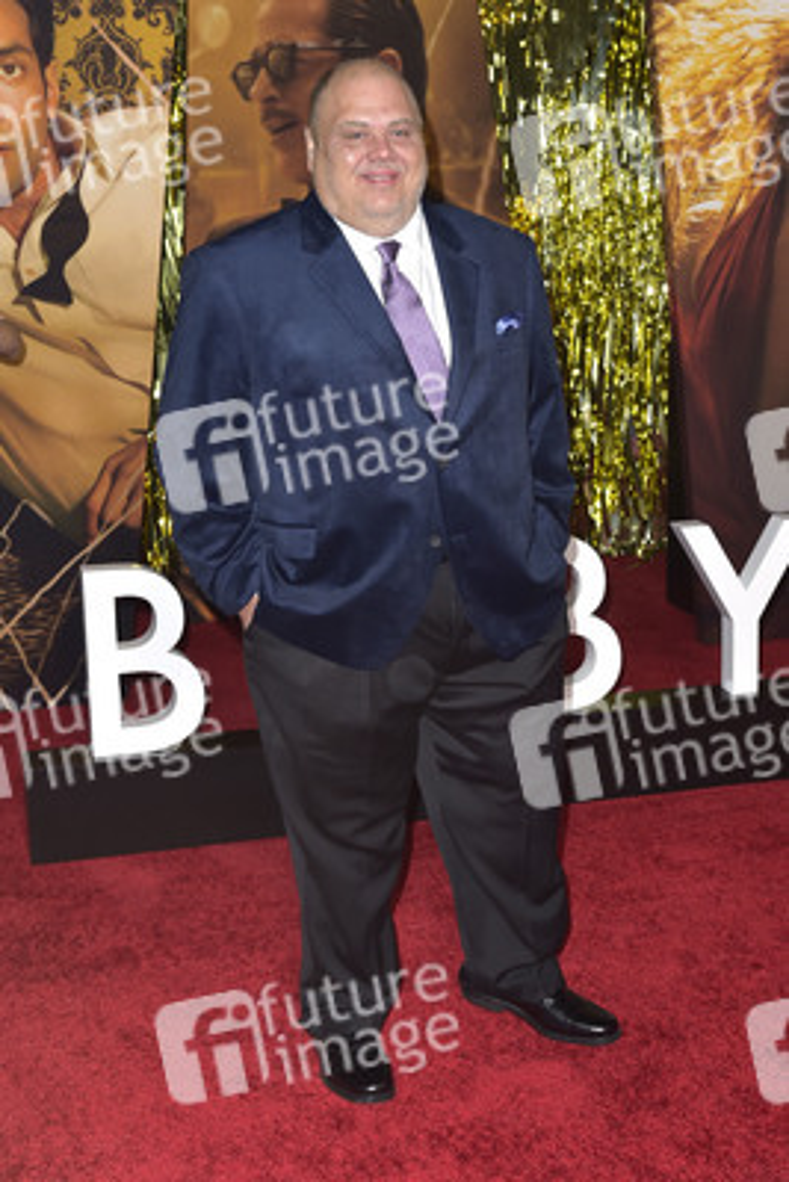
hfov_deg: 27.0
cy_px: 591
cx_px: 394
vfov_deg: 39.6
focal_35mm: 50
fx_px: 1642
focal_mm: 50
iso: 1250
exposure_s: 1/250
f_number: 6.3
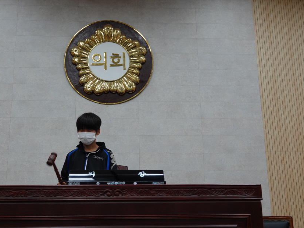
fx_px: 378
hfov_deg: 43.7
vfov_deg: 33.6
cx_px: 129
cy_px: 116
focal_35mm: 43
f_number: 3.2
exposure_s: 1/40
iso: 125
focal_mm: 13.7
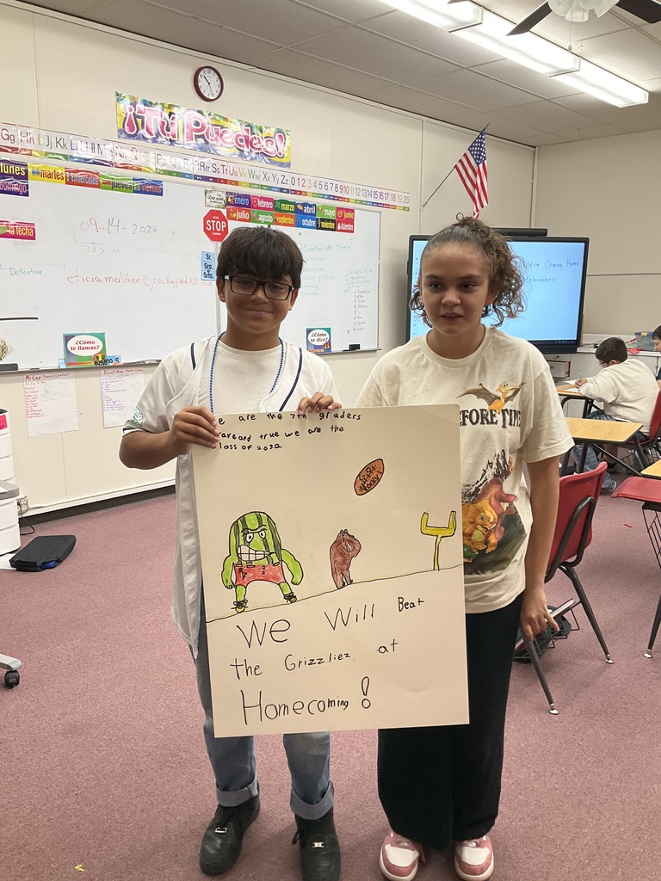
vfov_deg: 61.7
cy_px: 440
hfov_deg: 48.2
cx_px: 330
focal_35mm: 29
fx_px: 738
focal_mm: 3
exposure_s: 1/60
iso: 50
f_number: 1.8
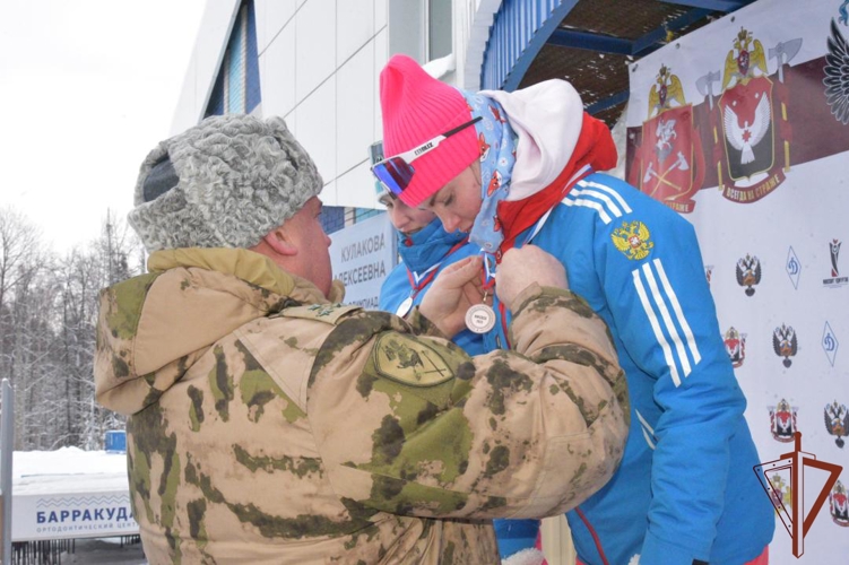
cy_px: 282
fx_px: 896
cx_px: 424
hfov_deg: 50.7
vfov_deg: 35.0
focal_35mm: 38
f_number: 18
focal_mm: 38
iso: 12800
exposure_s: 1/200
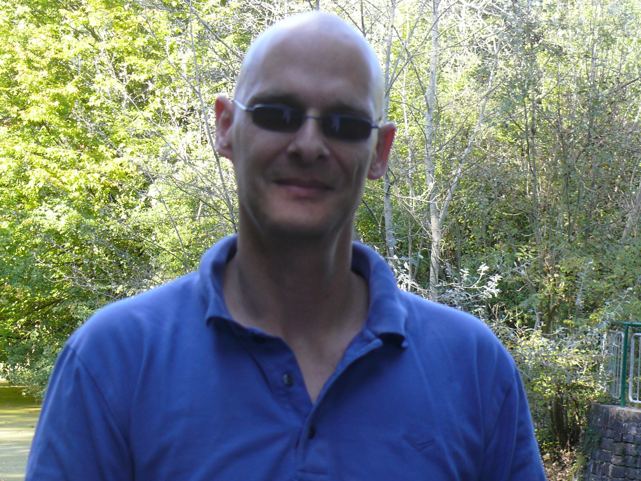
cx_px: 320
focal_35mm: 89
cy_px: 240
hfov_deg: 22.0
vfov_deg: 16.6
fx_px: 1648
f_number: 3.2
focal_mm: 12.5
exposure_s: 1/100
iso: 100
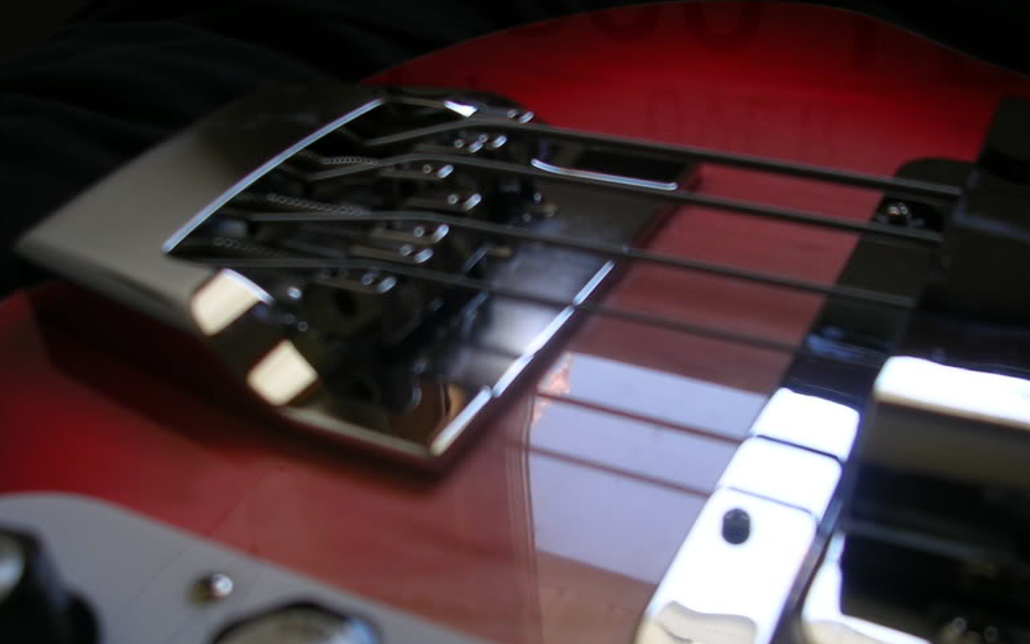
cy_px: 379
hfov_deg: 48.2
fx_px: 1151
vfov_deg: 31.2
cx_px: 518
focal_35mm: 41
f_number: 2.8
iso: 50
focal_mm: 5.8
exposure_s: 1/16.4
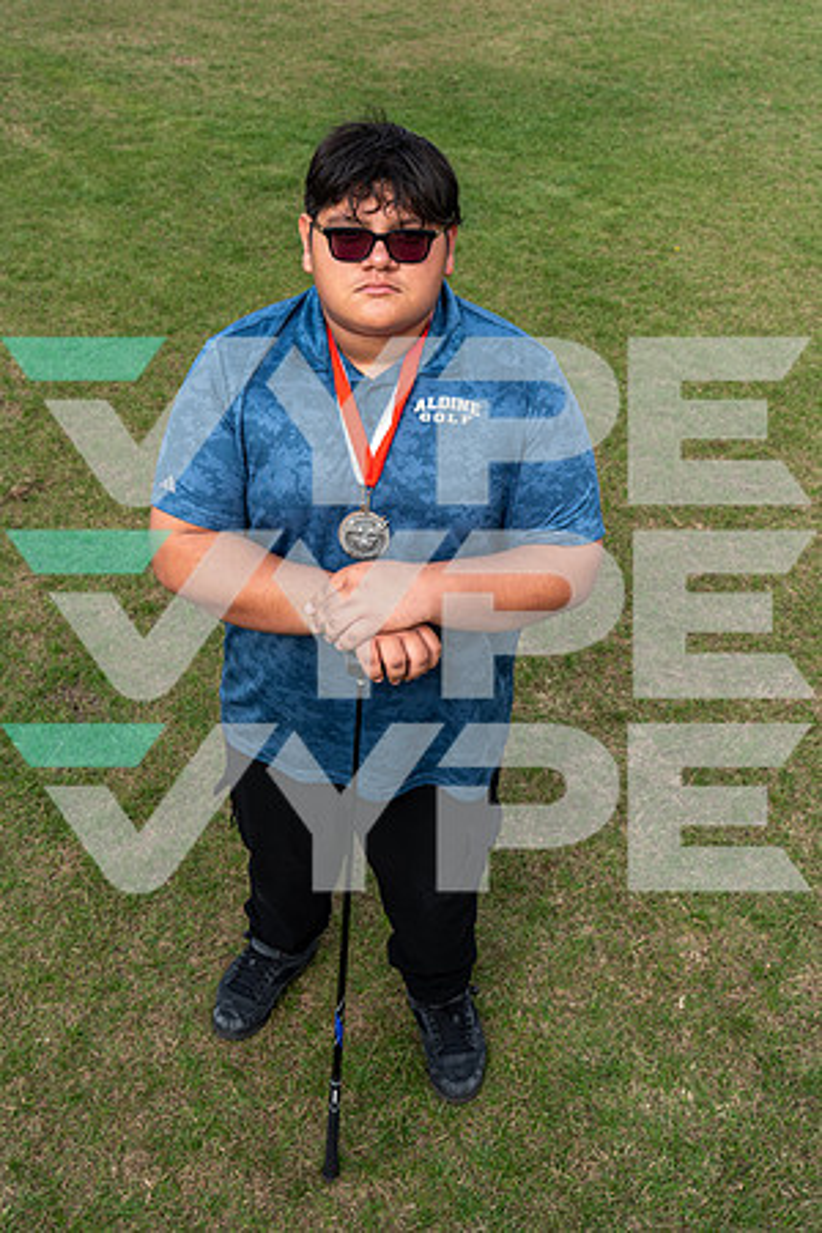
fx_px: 1267
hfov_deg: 35.9
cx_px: 411
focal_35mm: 37
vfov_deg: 51.9
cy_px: 616
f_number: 8
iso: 250
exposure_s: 1/200
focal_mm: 37
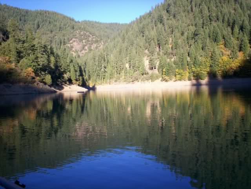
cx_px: 126
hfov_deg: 51.4
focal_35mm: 36
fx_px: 261
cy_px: 94
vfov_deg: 39.7
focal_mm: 6
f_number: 4.5
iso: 100
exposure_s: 1/201
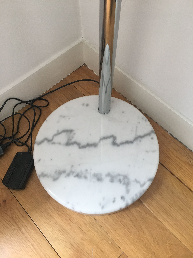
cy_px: 129
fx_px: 216
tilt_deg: -63.1
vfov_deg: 61.7
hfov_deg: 48.2
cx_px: 96
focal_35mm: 29
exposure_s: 1/33
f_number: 2.2
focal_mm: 4.15
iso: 50
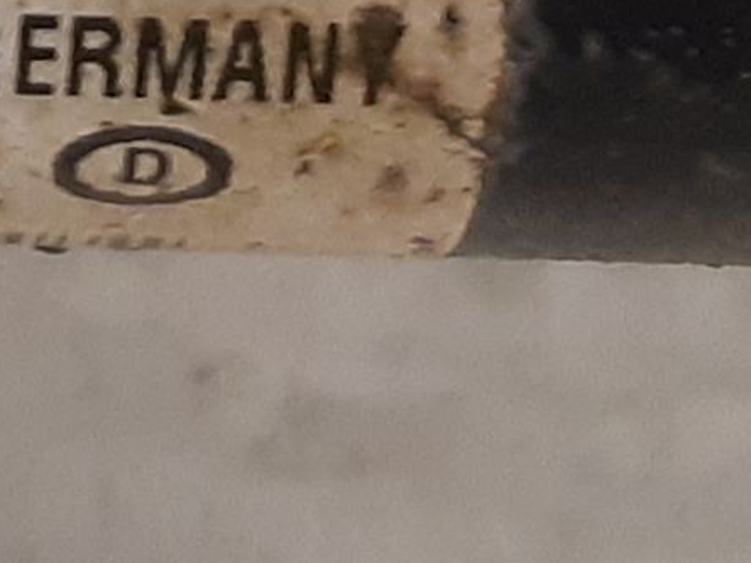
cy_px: -712
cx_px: -765
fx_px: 2603
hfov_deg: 13.8
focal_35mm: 120
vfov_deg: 10.8
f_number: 1.7
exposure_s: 1/33
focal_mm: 3.93
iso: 200
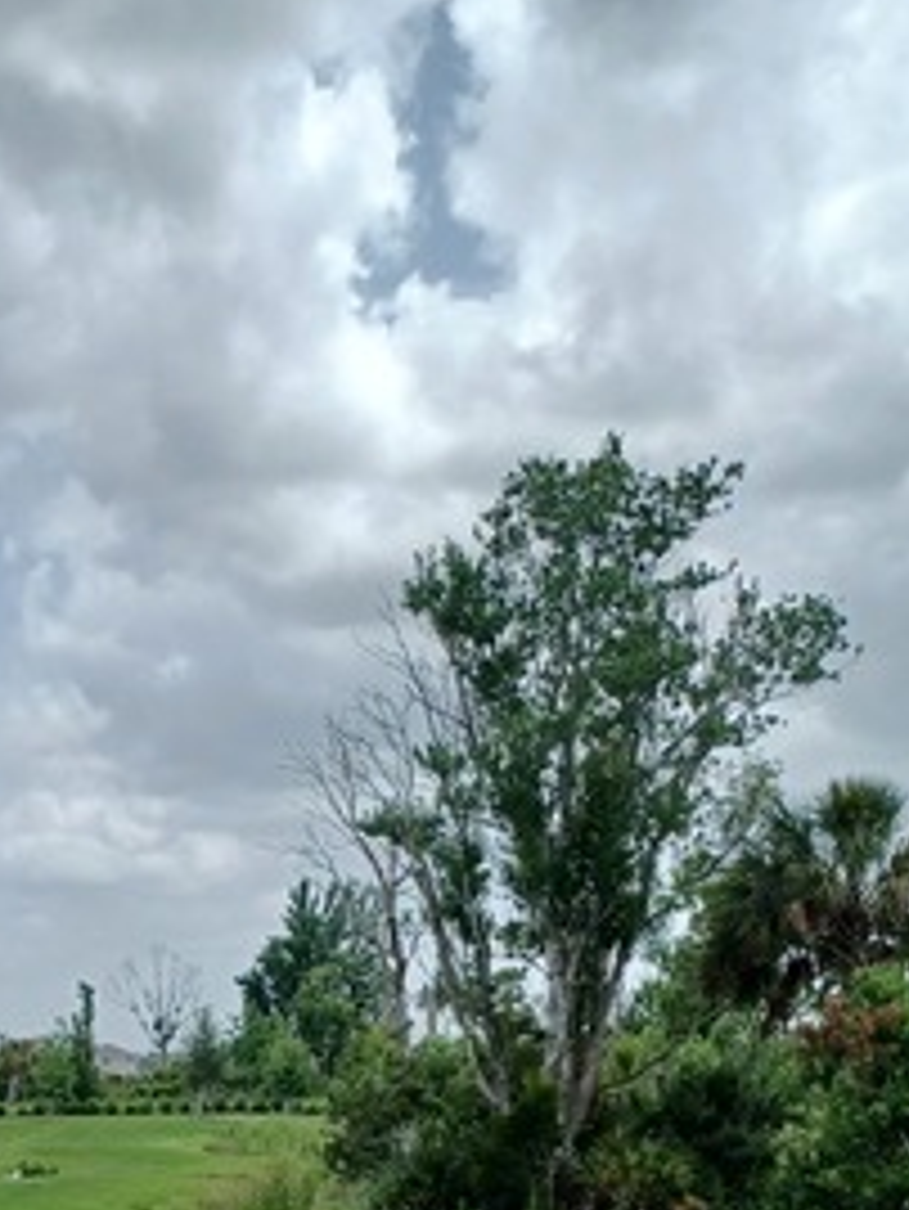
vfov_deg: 27.9
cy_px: 1388
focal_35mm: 62
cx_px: -76
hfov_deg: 22.4
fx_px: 2169
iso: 32
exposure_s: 1/515
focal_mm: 4.6
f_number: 1.8
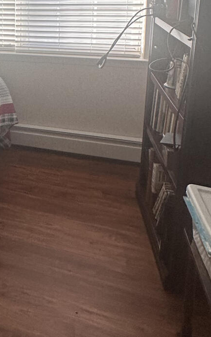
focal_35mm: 43
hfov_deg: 23.3
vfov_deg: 42.2
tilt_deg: -6.5
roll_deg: +2.1
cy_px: 30
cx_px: -116
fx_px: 396
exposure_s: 1/120
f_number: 2.2
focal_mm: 2.22
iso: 160
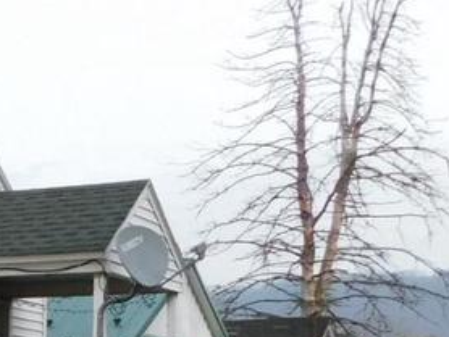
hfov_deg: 13.6
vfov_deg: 12.2
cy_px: 377
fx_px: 1545
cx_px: -501
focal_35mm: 119
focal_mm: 4
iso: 125
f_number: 3
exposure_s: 1/800
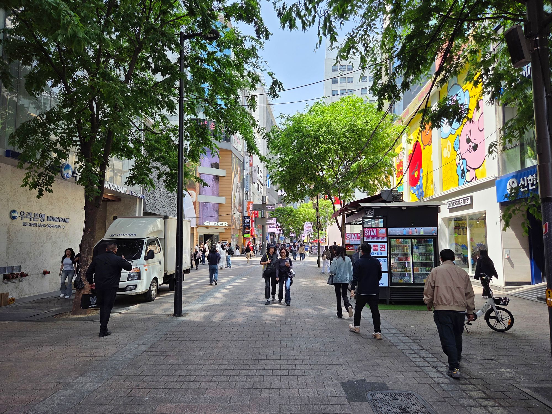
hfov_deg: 73.9
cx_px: 276
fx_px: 367
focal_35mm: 23
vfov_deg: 58.9
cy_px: 207
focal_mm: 5.4
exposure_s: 1/1064
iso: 40
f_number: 1.8
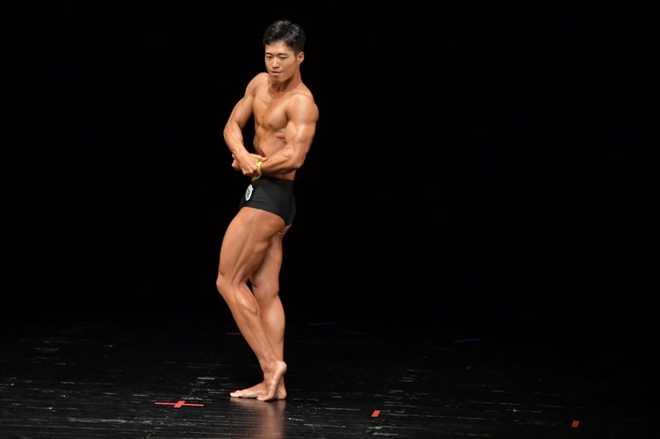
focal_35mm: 285
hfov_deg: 7.2
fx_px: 5223
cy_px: 220
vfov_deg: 4.8
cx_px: 330
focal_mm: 190
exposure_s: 1/400
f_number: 5.6
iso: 4000
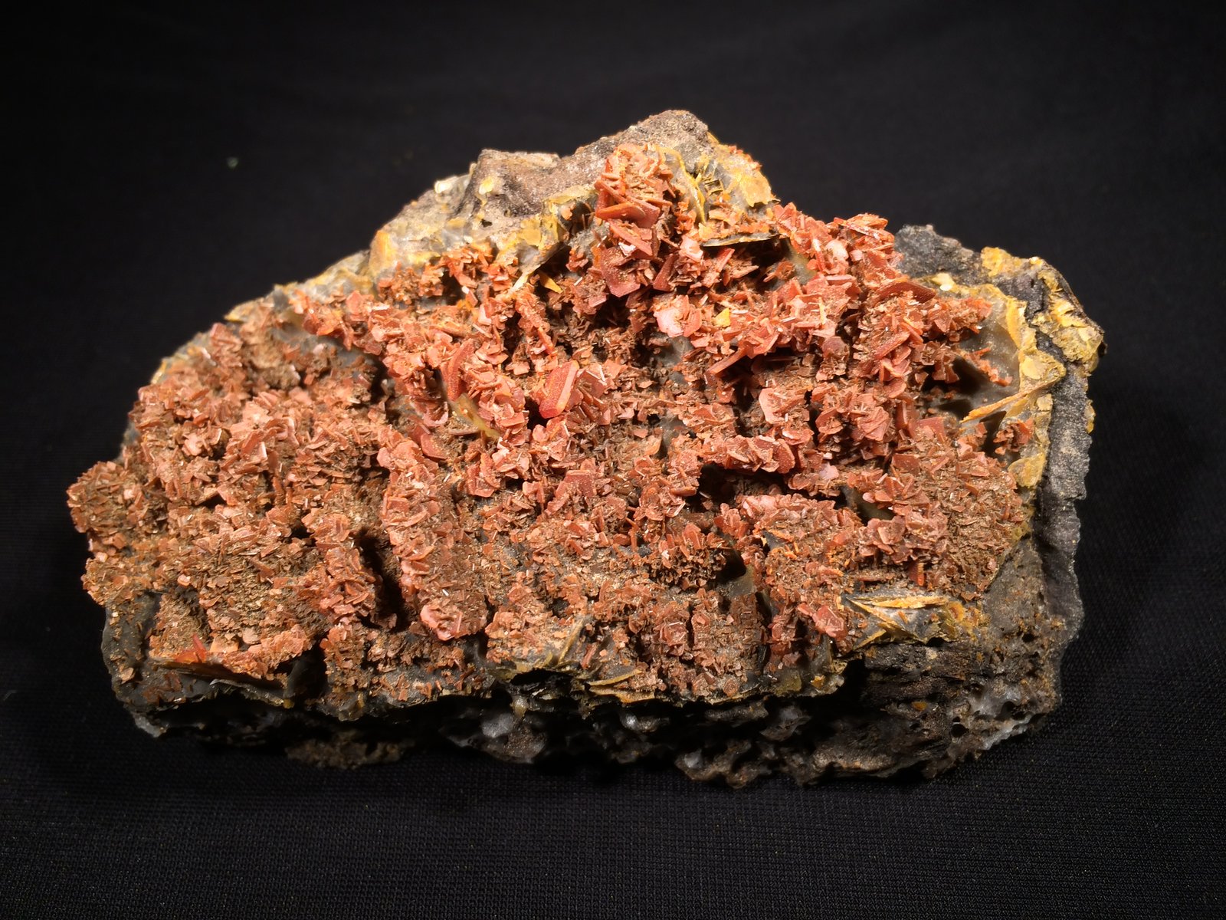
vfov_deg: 48.2
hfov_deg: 61.7
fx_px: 1027
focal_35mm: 29
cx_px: 613
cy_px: 460
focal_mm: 4.15
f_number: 2.2
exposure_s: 1/142
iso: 32
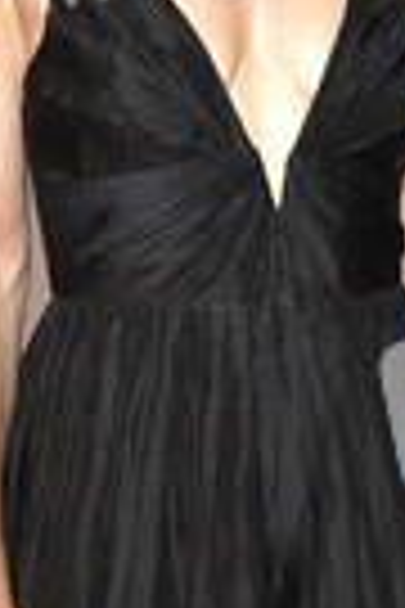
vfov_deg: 15.7
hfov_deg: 10.5
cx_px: 202
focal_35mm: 130
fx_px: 2194
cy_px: 162
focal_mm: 44
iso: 640
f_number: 6.3
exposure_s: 1/200
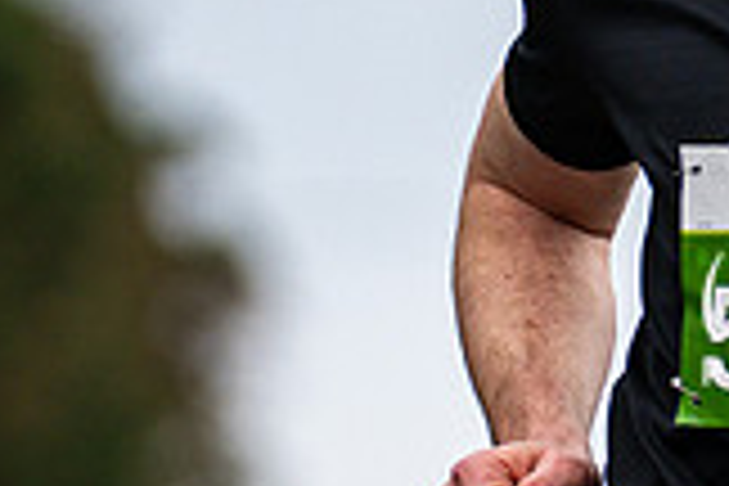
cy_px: 230
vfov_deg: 1.3
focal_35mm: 1046
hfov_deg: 2.0
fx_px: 21180
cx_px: 994
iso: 280
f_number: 2.8
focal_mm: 195
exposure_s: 1/1600
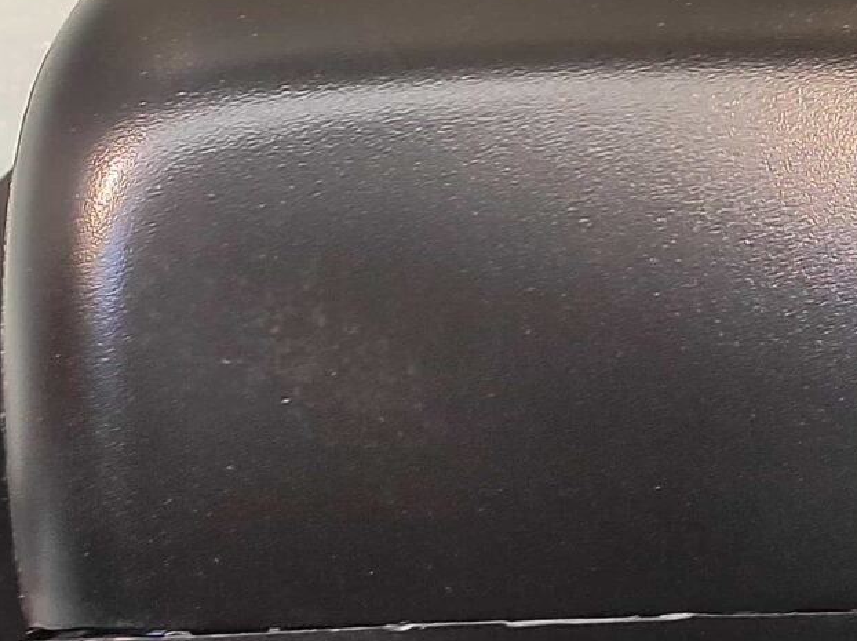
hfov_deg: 27.8
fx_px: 1731
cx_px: 479
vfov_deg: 21.0
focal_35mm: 70
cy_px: 331
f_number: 1.79
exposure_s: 1/33
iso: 223
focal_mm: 4.74
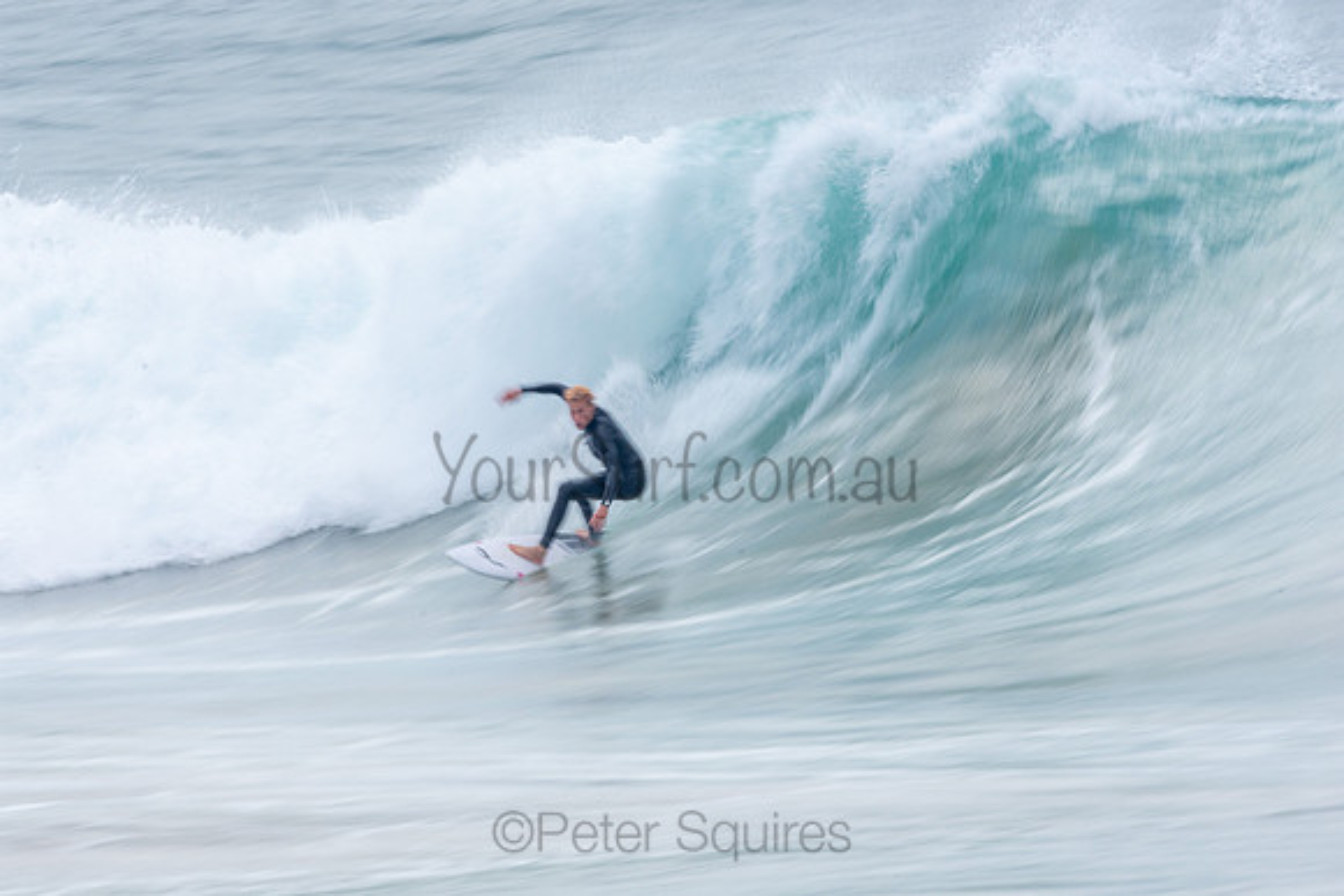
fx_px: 26885
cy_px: 448
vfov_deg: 1.9
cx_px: 672
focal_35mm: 720
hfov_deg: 2.9
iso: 100
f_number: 22
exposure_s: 1/30
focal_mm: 480
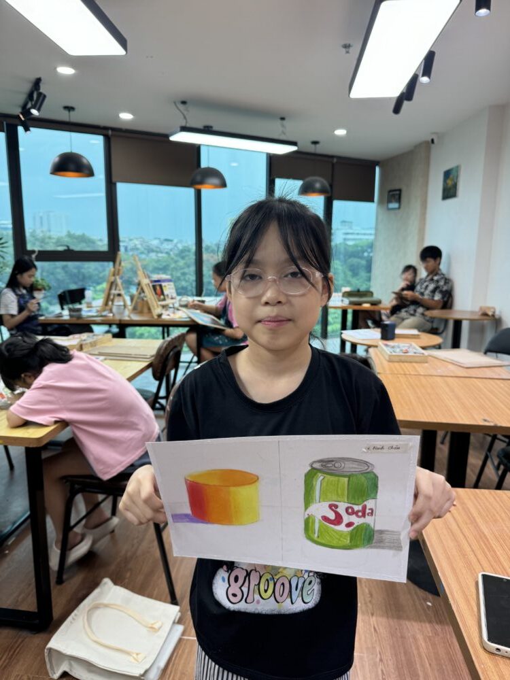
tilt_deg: -10.4
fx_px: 471
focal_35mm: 24
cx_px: 255
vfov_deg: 71.6
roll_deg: -0.2
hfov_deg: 56.8
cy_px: 340
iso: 80
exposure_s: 1/100
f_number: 1.78
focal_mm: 6.76
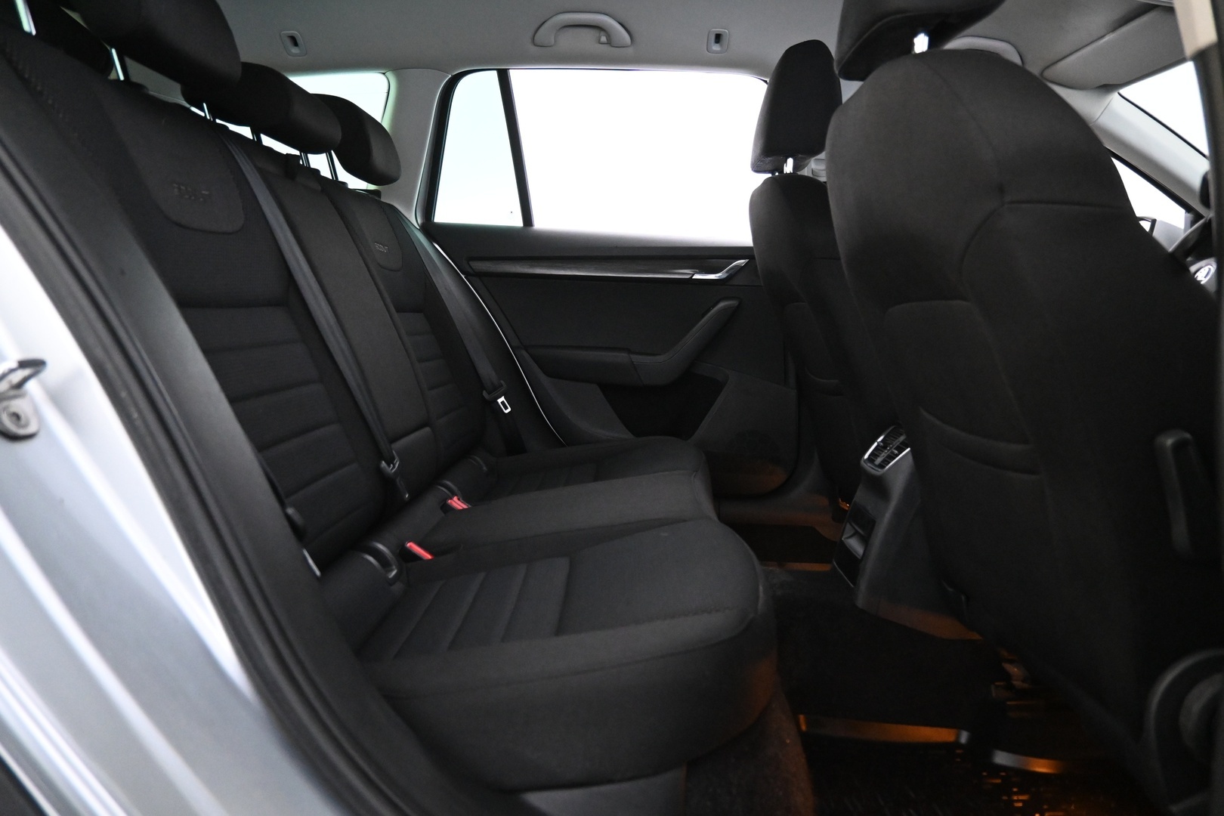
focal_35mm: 24
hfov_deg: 73.7
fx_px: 816
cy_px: 408
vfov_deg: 53.1
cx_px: 612
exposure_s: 1/25
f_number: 3.5
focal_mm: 16
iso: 4500
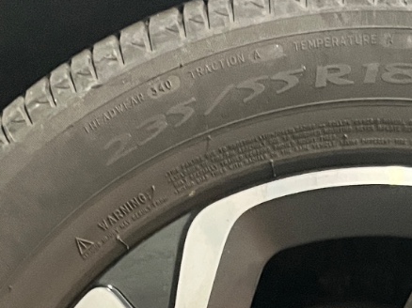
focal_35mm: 95
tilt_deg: -19.2
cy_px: 488
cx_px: 301
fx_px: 1130
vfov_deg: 14.3
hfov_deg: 20.5
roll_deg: -0.4
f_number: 1.6
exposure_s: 1/25
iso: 640
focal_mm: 5.1
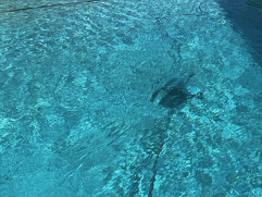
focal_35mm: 54
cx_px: 223
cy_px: 28
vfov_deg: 26.3
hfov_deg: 34.1
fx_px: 409
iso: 32
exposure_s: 1/2732
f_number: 1.8
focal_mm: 1.57
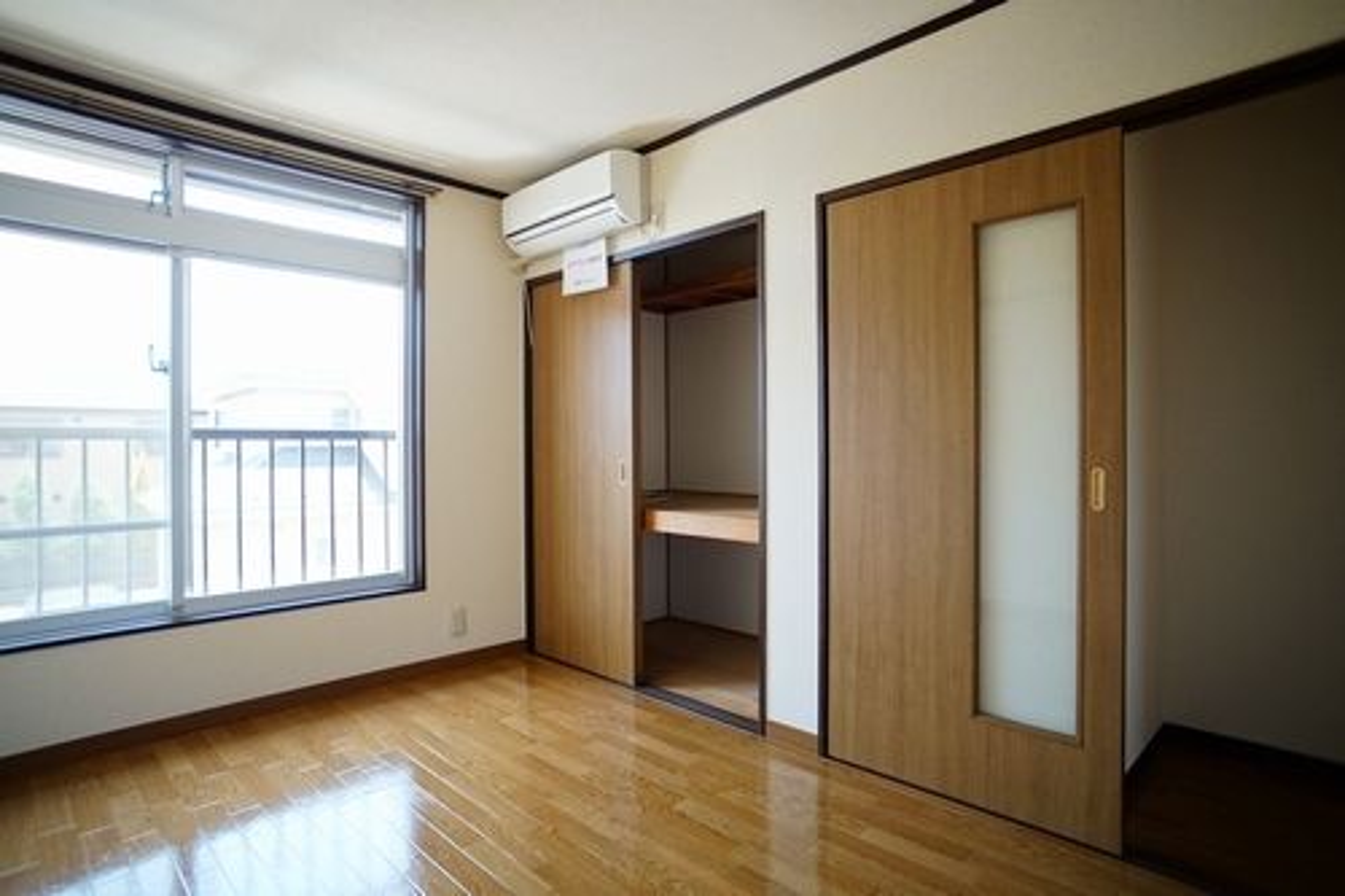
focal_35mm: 24
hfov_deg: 73.8
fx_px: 896
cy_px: 448
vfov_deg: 53.1
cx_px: 672
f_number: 2.8
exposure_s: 1/60
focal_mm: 16
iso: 200
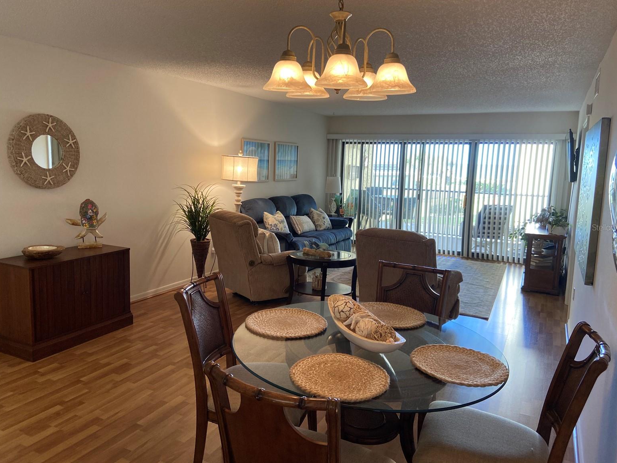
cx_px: 310
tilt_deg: -7.6
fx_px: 481
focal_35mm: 27
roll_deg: -1.5
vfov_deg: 51.4
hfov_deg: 65.3
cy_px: 227
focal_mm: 4.25
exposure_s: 1/60
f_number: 1.8
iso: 125
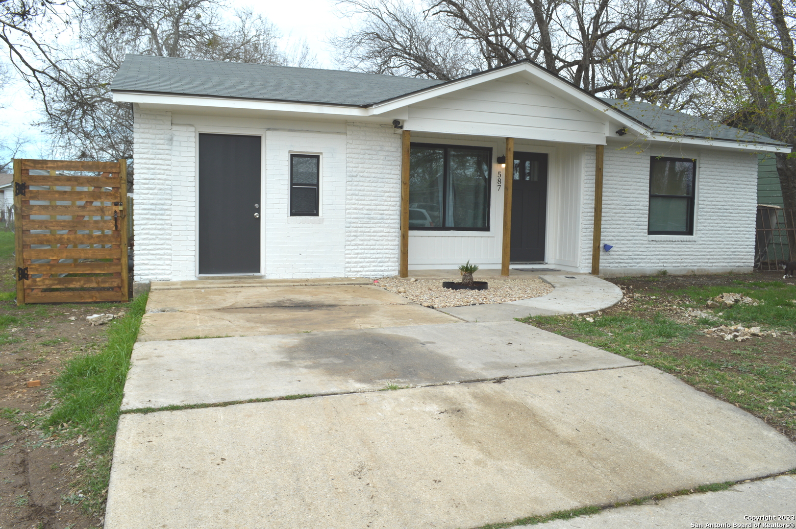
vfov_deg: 47.9
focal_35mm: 27
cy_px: 264
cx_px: 398
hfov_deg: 67.4
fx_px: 597
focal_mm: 18
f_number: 8
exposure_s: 1/200
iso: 100
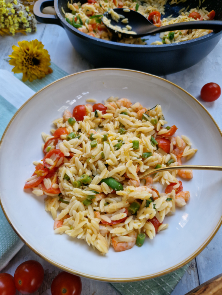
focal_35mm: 23
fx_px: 197
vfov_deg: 73.9
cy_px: 148
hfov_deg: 58.9
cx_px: 111
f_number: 1.8
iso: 50
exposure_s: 1/50
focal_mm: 5.4
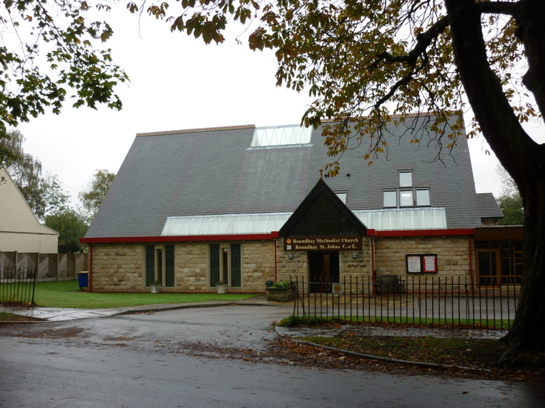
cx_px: 272
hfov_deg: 55.4
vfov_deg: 42.9
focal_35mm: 33
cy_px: 204
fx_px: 520
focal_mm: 5.5
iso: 80
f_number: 2.8
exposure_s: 1/125
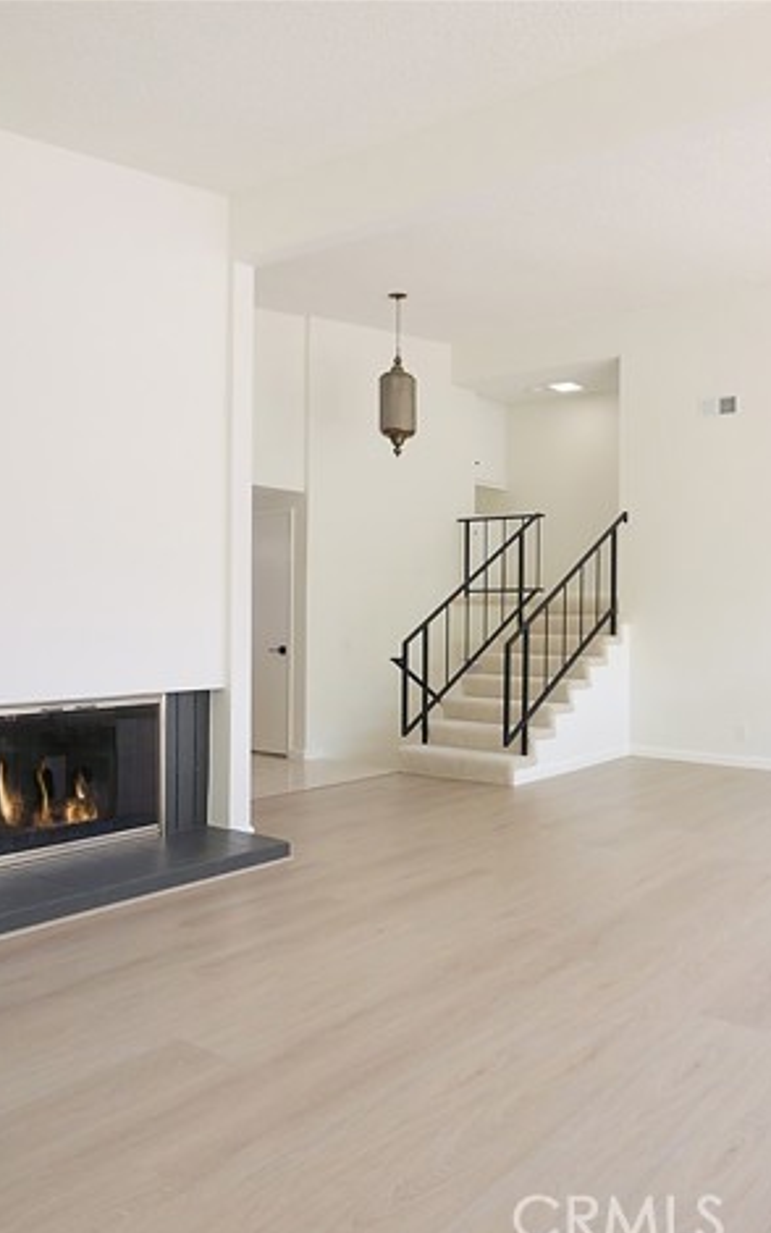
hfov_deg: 46.0
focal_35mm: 26
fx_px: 874
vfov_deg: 70.4
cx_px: 577
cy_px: 627
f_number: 8
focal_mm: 9
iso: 2000
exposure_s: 1/160
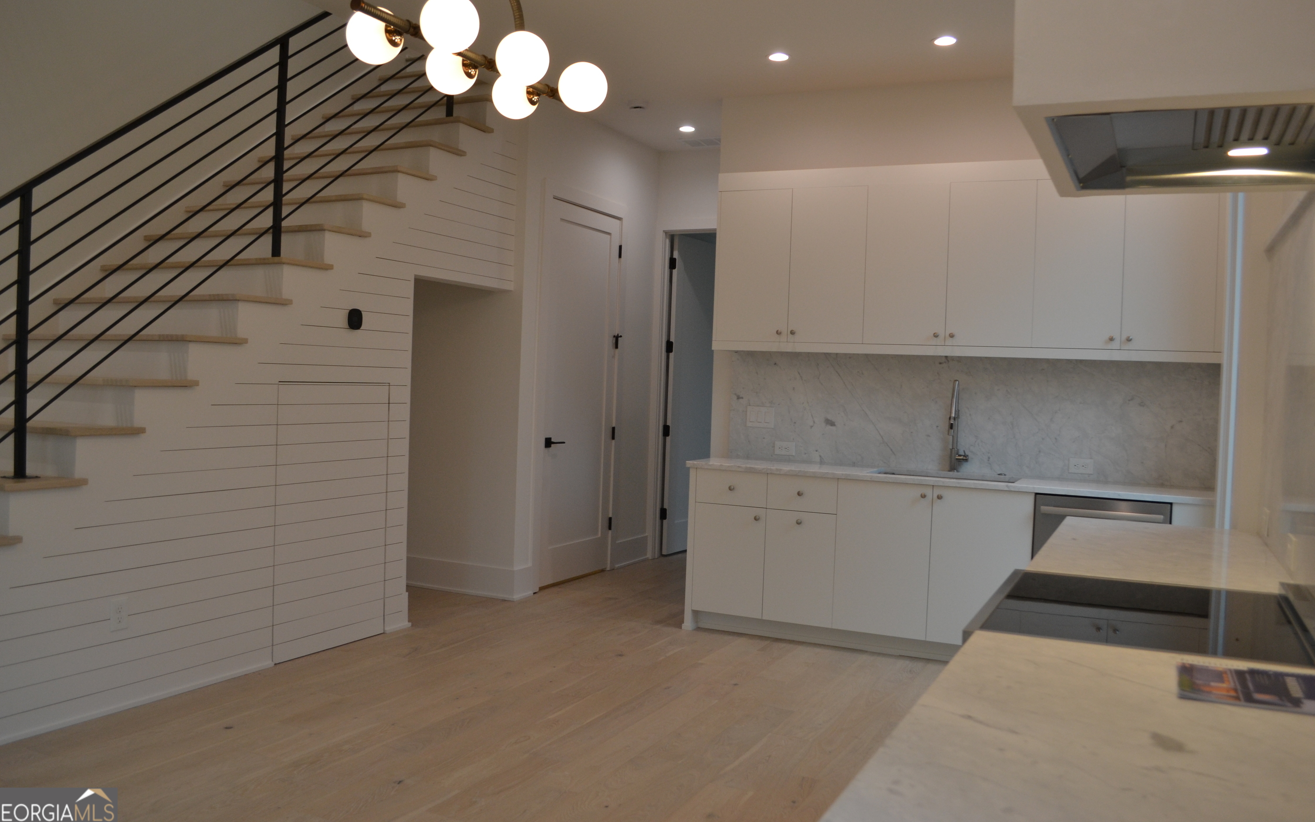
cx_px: 653
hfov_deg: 66.5
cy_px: 386
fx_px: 1003
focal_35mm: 28
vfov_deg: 44.5
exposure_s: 1/100
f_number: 4.5
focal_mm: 18
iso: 400
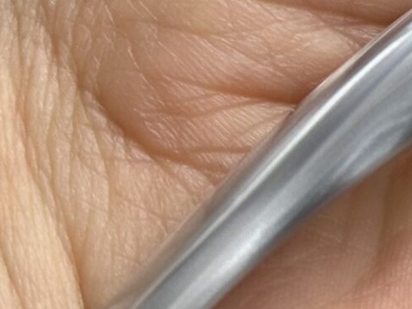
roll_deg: -1.0
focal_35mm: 249
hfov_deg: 7.6
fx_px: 2964
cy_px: -227
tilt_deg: -21.5
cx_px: 846
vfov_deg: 5.9
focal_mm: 6.86
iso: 64
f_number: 1.78
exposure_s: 1/1171
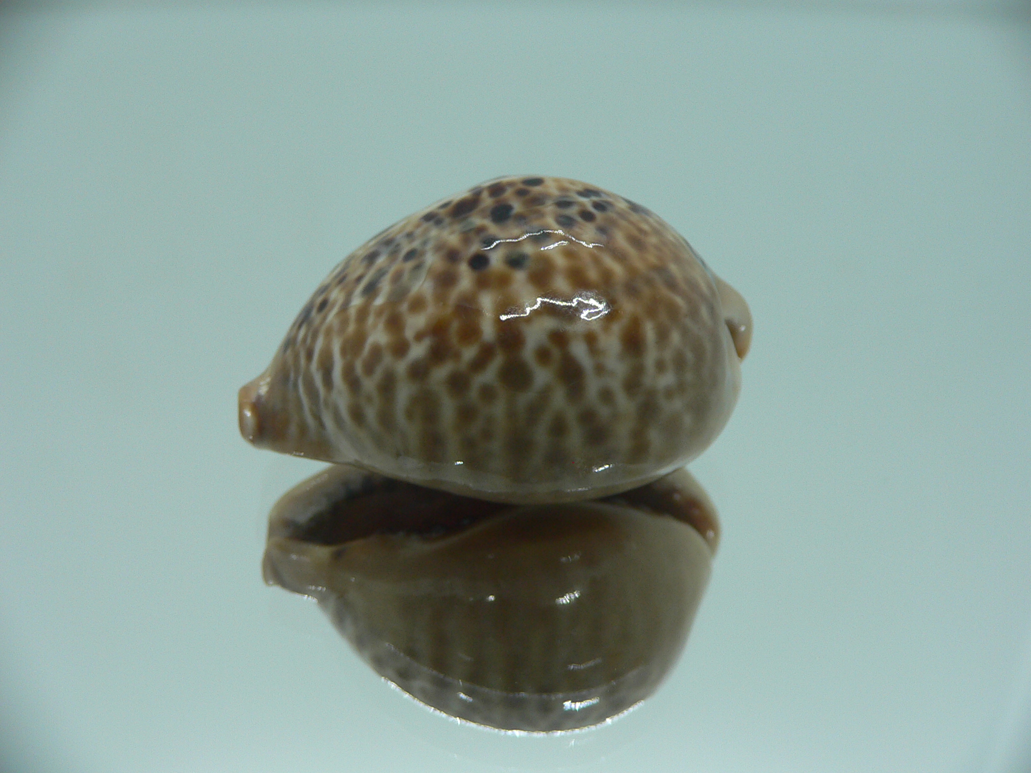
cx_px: 516
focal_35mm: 35
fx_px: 1042
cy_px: 386
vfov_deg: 40.7
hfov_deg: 52.6
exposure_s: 1/60
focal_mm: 4.6
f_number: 2.8
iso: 80
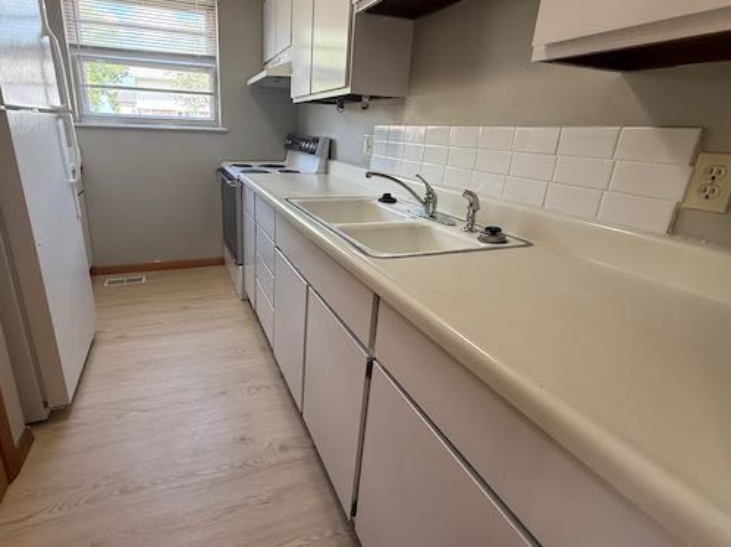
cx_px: 310
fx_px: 380
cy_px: 248
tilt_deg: -18.0
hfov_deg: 87.1
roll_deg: -2.5
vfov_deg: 71.4
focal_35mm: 18
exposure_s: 1/120
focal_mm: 2.22
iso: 320
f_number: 2.2
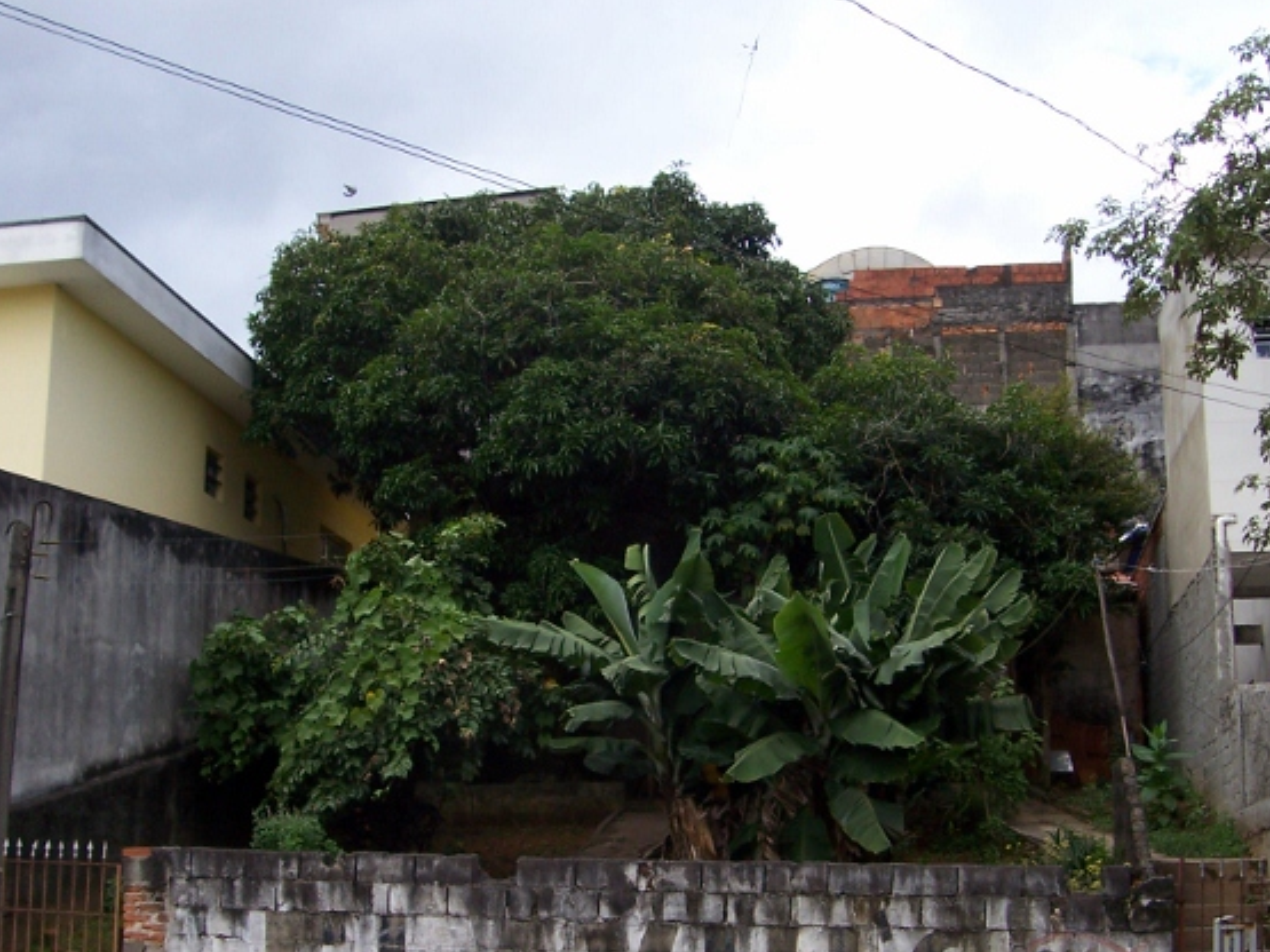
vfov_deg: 29.4
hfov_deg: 38.9
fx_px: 1797
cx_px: 570
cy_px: 650
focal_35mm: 49
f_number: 5.6
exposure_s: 1/350
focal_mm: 5.6
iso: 80
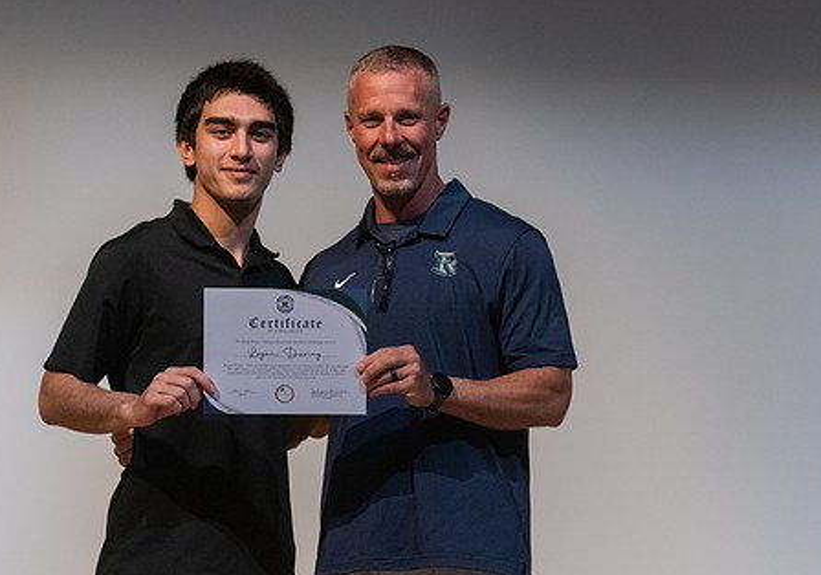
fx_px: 5144
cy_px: 250
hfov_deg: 9.1
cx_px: 384
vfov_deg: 6.4
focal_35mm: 222
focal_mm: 154
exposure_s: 1/320
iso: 5000
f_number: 4
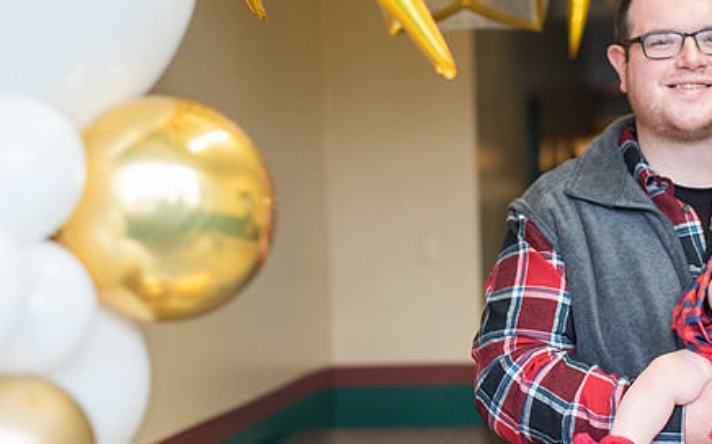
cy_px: 237
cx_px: 470
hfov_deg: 28.1
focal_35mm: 73
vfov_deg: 17.8
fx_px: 1416
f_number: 2.5
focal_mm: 50
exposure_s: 1/250
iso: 500
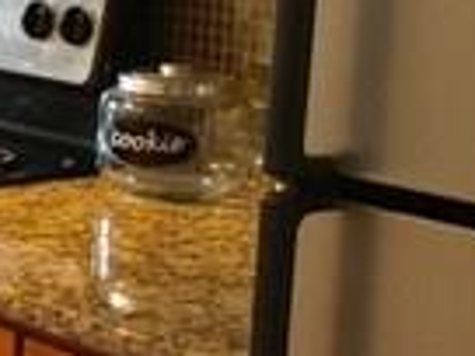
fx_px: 1866
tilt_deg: -11.2
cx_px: -367
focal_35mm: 136
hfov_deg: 13.2
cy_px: 164
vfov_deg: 10.9
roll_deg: +0.8
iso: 125
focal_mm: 4.15
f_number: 2.2
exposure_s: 1/30
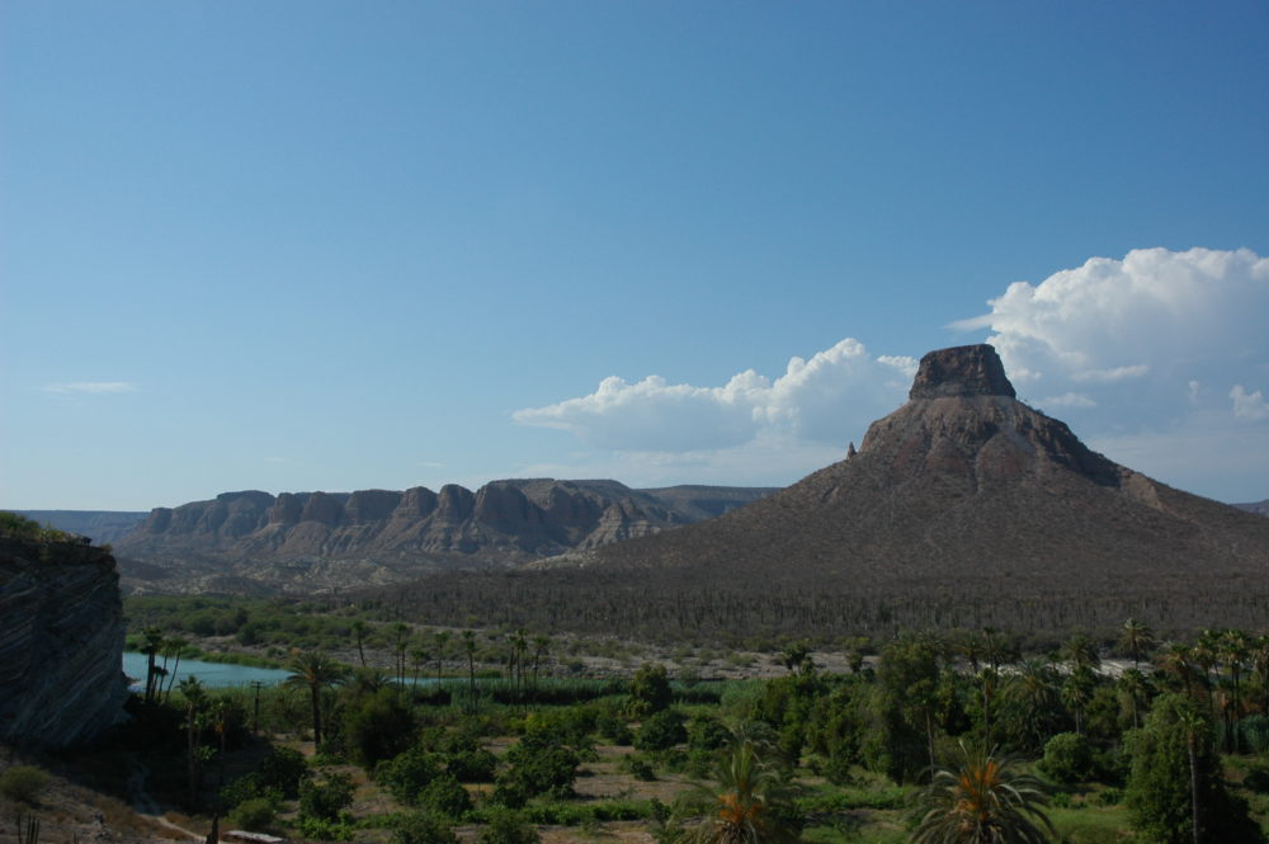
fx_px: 1268
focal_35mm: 36
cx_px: 634
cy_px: 422
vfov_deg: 36.8
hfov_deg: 53.2
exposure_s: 1/400
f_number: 11
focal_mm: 24
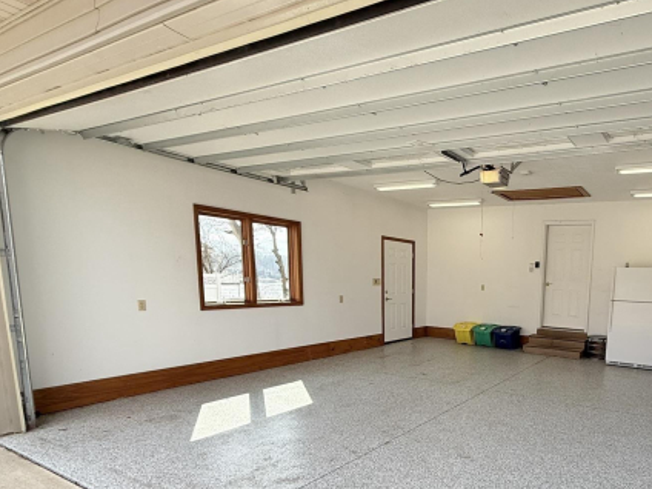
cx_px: 496
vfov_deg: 59.2
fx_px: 414
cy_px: 340
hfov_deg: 70.8
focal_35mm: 22
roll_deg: -1.5
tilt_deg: -7.9
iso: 64
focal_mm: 2.22
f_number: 2.2
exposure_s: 1/439
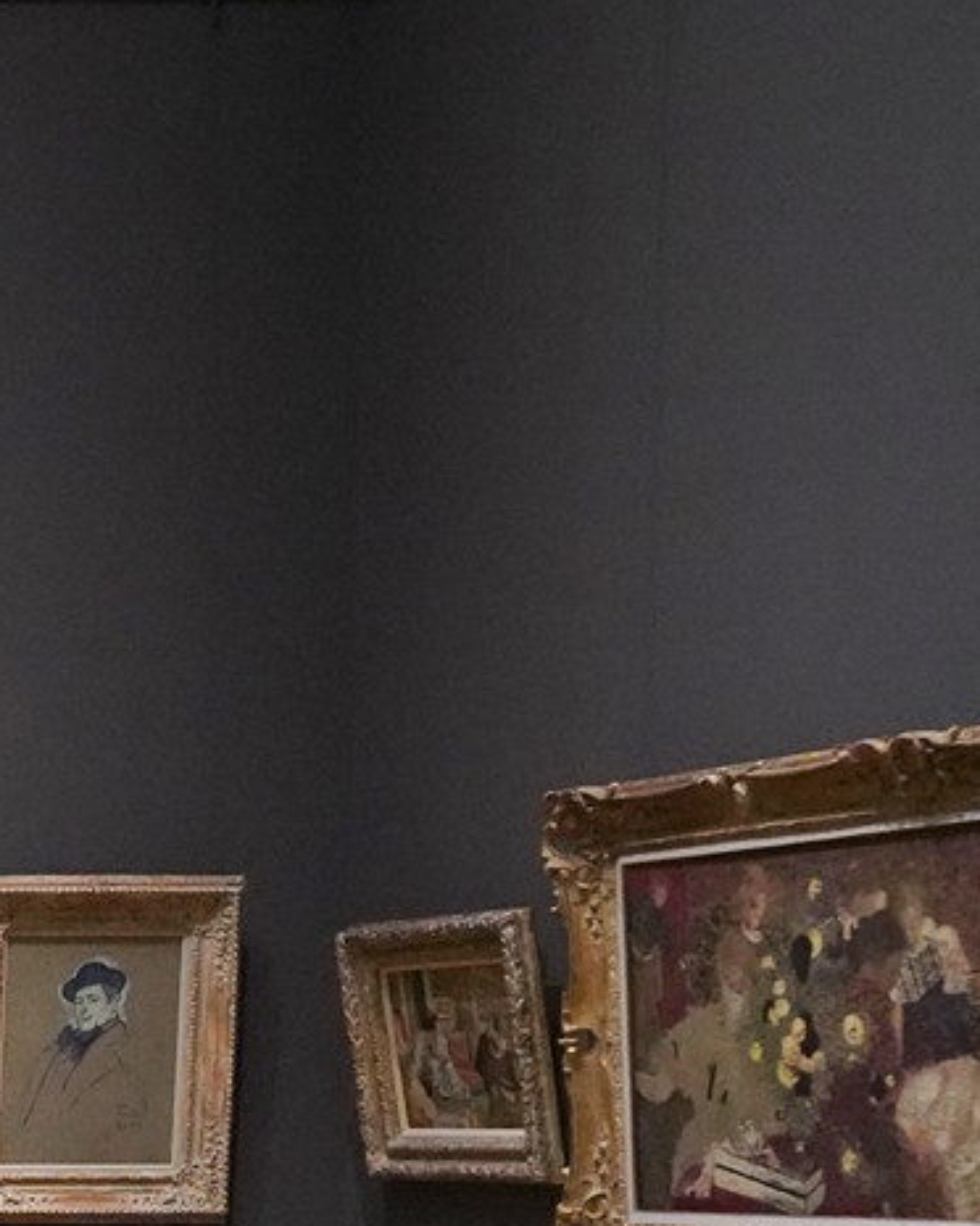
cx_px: -1604
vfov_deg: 16.6
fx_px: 4097
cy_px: 1271
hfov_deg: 10.9
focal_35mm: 113
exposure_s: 1/100
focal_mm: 28
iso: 6400
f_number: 5
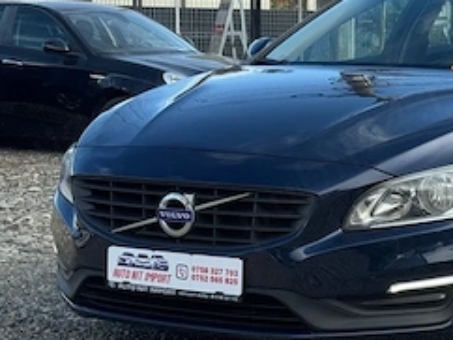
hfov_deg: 16.3
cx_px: 431
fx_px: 1559
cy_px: 159
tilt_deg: -4.0
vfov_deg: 12.5
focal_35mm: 119
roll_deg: -0.4
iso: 64
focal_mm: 6.76
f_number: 1.78
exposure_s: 1/1043
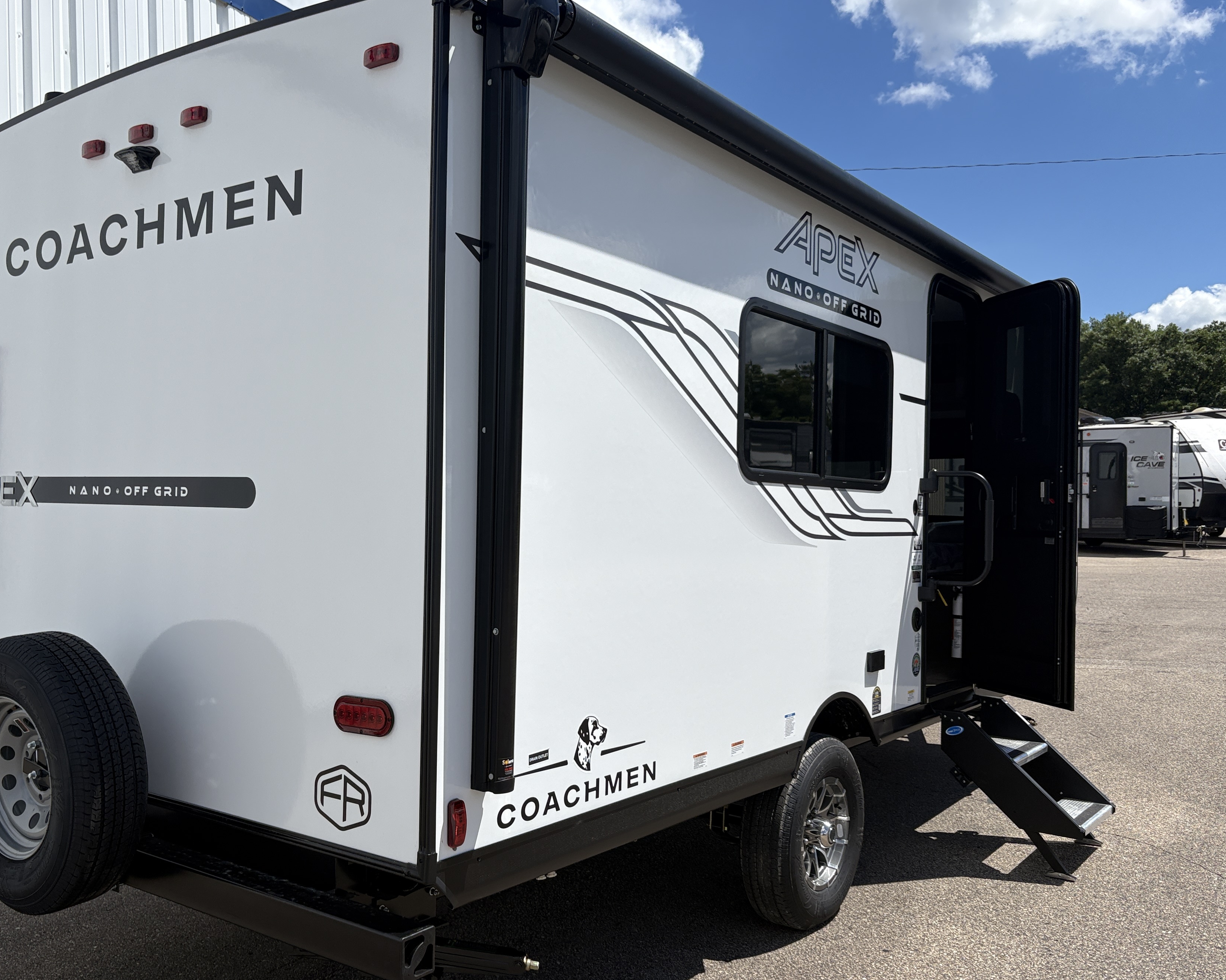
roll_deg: +2.2
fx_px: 1125
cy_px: 501
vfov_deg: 47.1
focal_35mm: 31
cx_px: 574
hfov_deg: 57.1
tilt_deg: -1.6
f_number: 1.6
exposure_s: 1/6329
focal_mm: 5.96
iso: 50
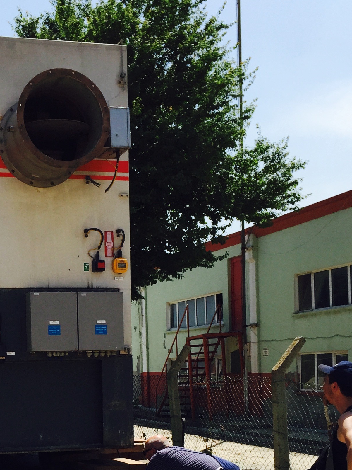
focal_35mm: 59
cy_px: 403
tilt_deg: -0.4
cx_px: 15
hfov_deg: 23.9
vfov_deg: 31.5
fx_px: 800
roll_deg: +2.1
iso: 32
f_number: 2.2
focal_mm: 4.15
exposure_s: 1/2475
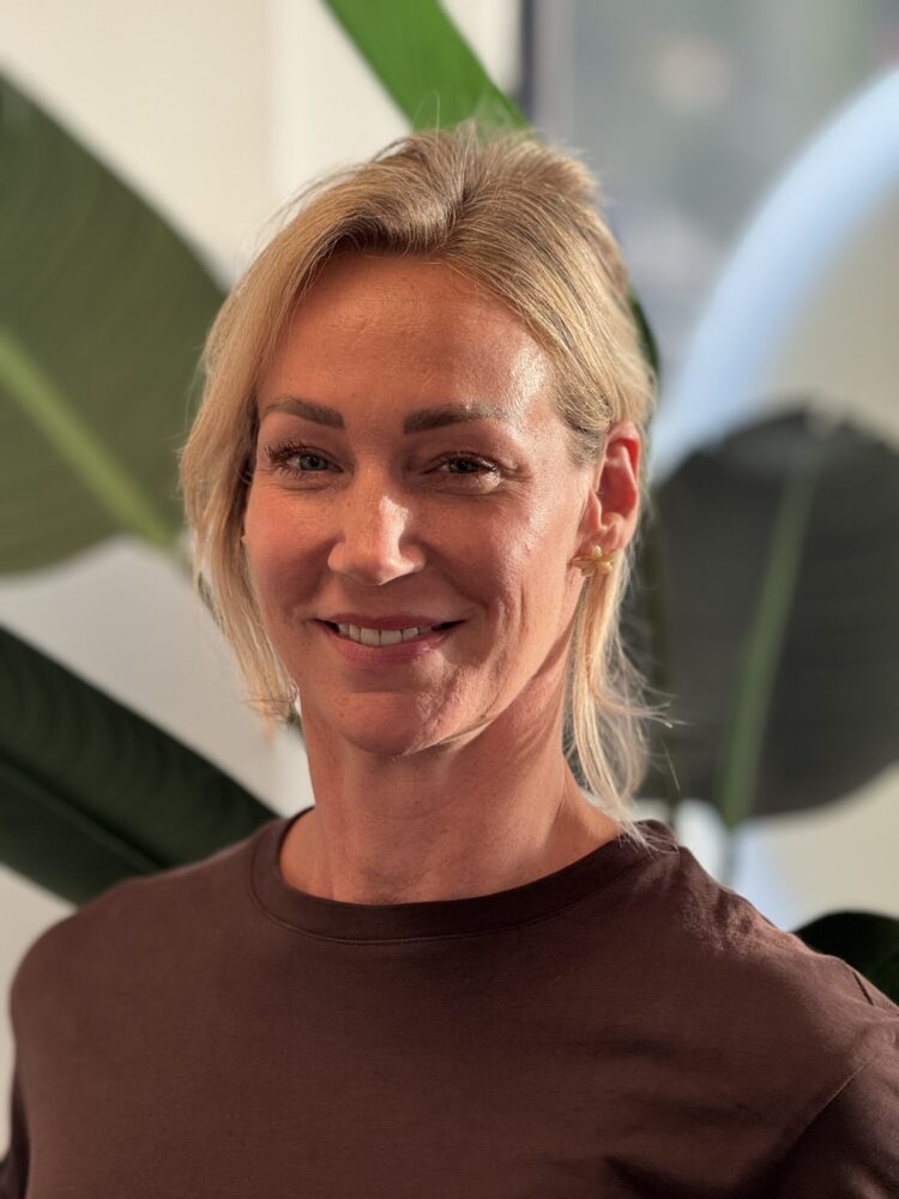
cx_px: 450
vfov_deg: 16.4
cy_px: 600
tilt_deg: -2.0
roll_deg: +0.4
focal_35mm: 120
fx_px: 4155
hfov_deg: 12.3
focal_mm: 15.66
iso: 80
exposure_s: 1/100
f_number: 2.8
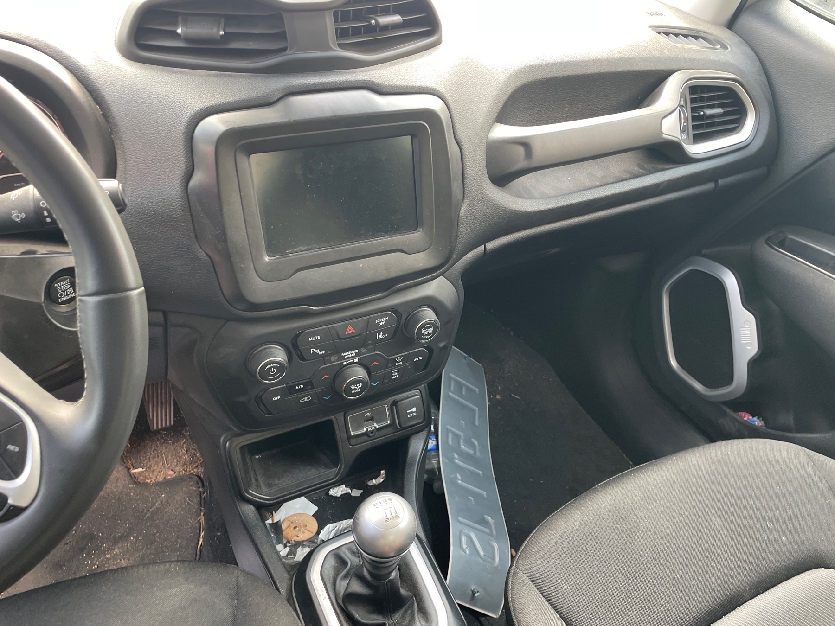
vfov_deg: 53.1
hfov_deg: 67.3
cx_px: 418
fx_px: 627
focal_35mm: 26
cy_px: 313
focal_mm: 4.2
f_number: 1.6
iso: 125
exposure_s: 1/65
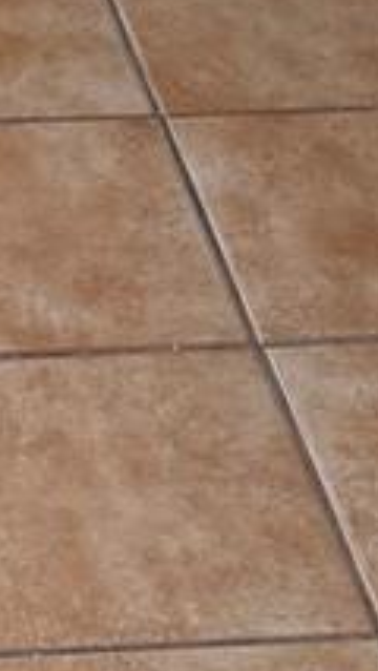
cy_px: -1153
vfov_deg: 9.3
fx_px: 3488
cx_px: -457
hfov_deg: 6.0
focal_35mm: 196
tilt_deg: -11.8
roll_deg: +0.6
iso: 80
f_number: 1.78
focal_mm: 6.76
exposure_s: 1/121
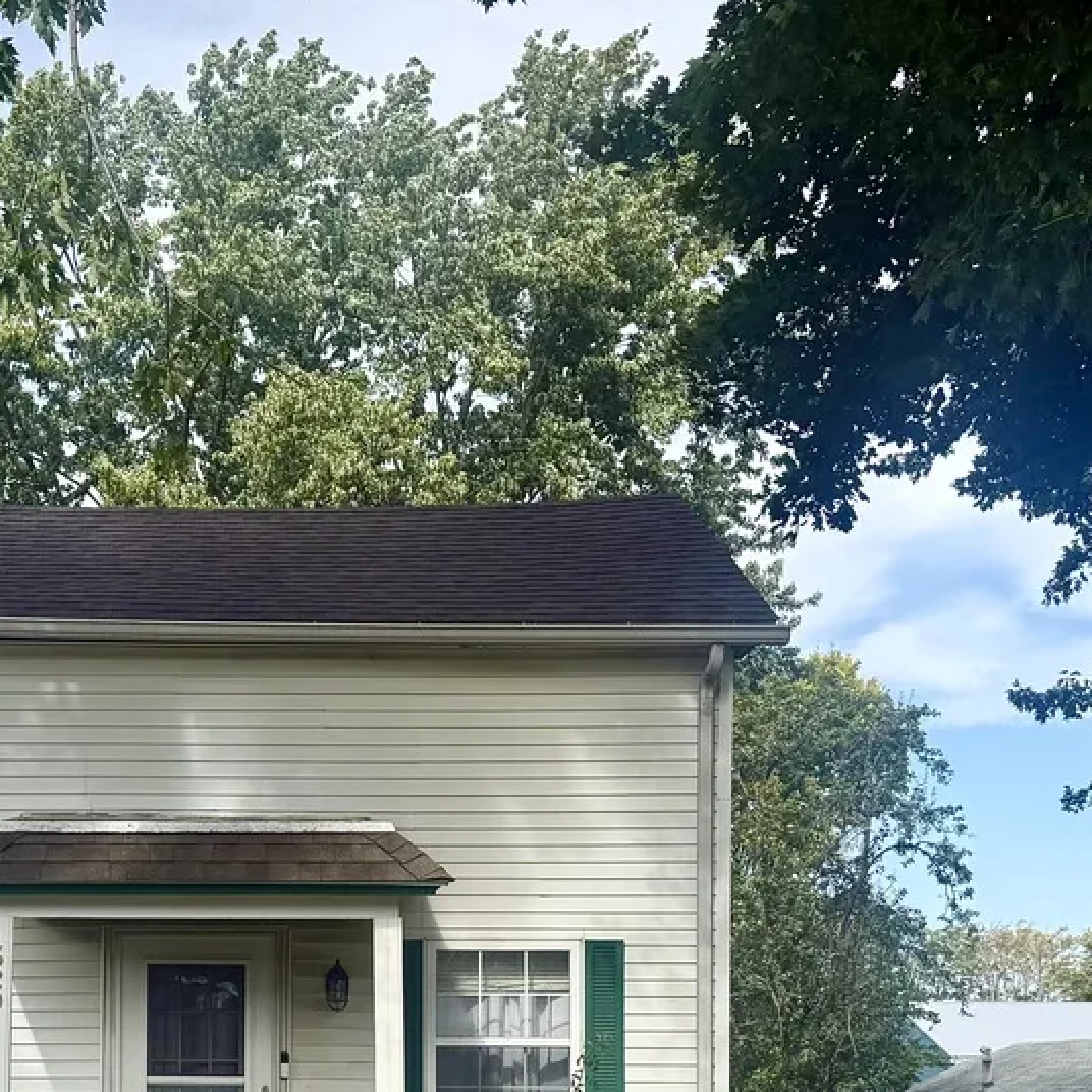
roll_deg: -0.7
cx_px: 187
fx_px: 2034
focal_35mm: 57
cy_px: 1023
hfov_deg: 29.2
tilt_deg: +2.1
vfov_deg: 28.6
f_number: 1.78
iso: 80
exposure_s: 1/2445
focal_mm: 6.76
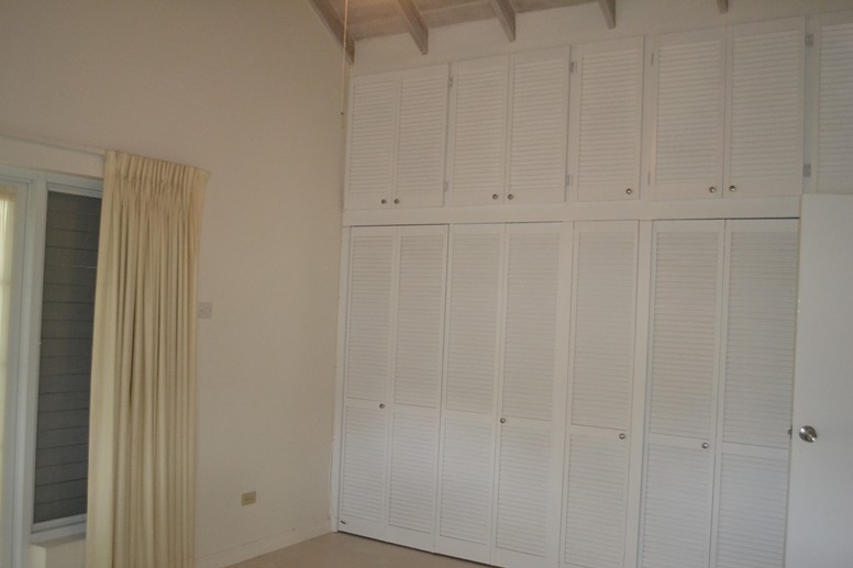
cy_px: 291
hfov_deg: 55.8
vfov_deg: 38.9
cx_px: 422
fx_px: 805
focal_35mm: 34
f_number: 3.8
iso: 2500
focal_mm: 22
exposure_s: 1/60
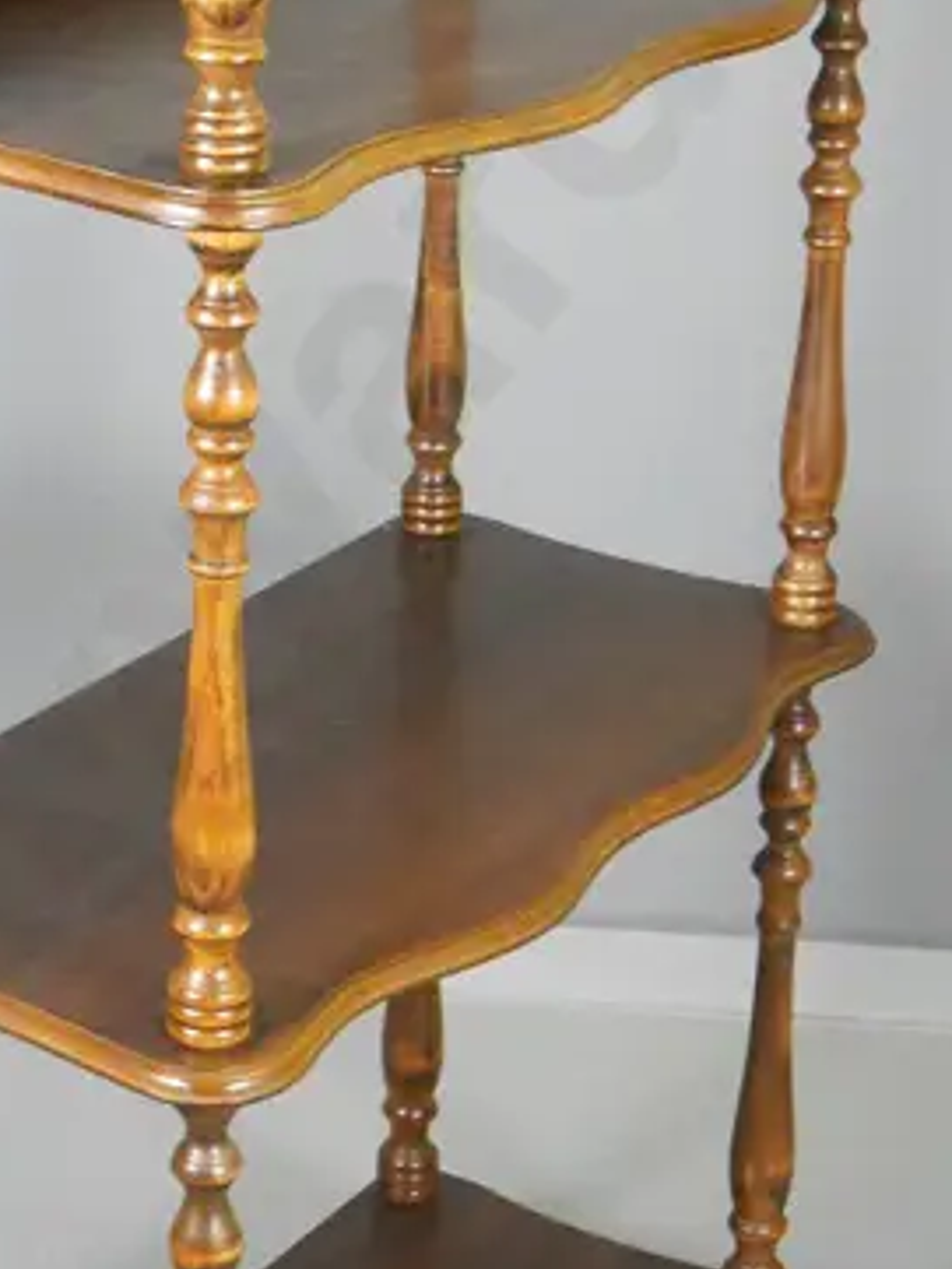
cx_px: 293
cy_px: 503
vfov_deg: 19.2
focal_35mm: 102
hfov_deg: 14.5
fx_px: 3738
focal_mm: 18
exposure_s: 1/200
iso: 3200
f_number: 5
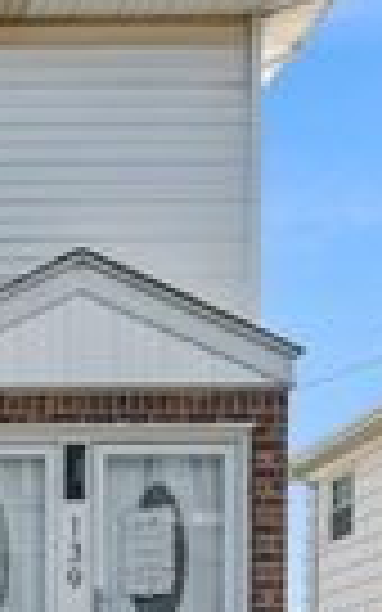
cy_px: 668
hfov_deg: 13.4
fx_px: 1433
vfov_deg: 22.7
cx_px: -342
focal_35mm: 86
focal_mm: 23
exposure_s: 1/40
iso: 100
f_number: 11
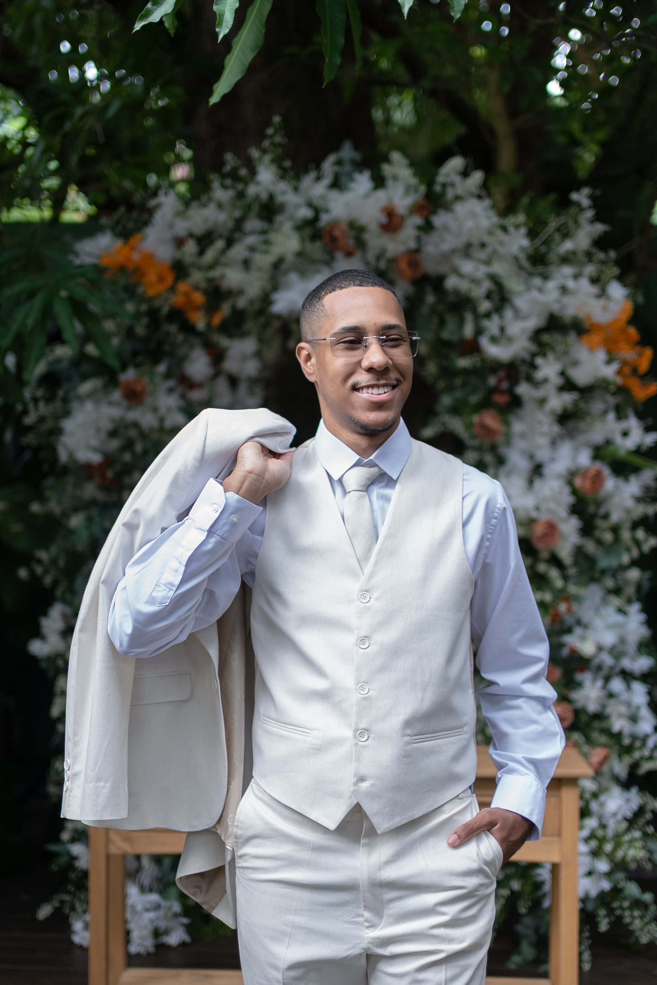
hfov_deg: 26.0
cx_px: 328
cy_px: 492
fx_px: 1423
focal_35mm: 52
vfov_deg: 38.2
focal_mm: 35
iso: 640
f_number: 1.4
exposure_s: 1/1600
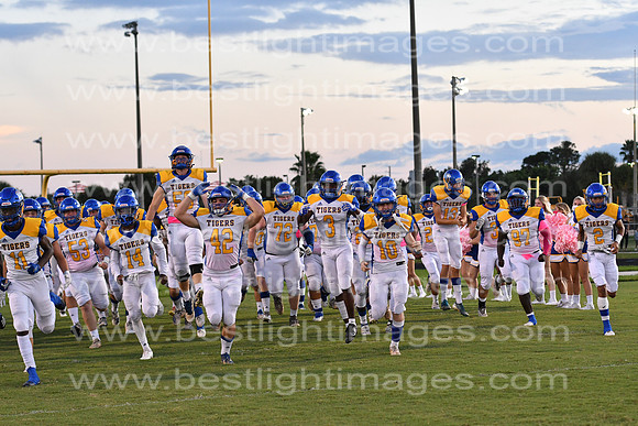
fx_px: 1861
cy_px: 213
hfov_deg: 19.5
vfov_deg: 13.0
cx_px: 319
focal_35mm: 105
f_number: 4
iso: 1600
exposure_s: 1/800
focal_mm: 70
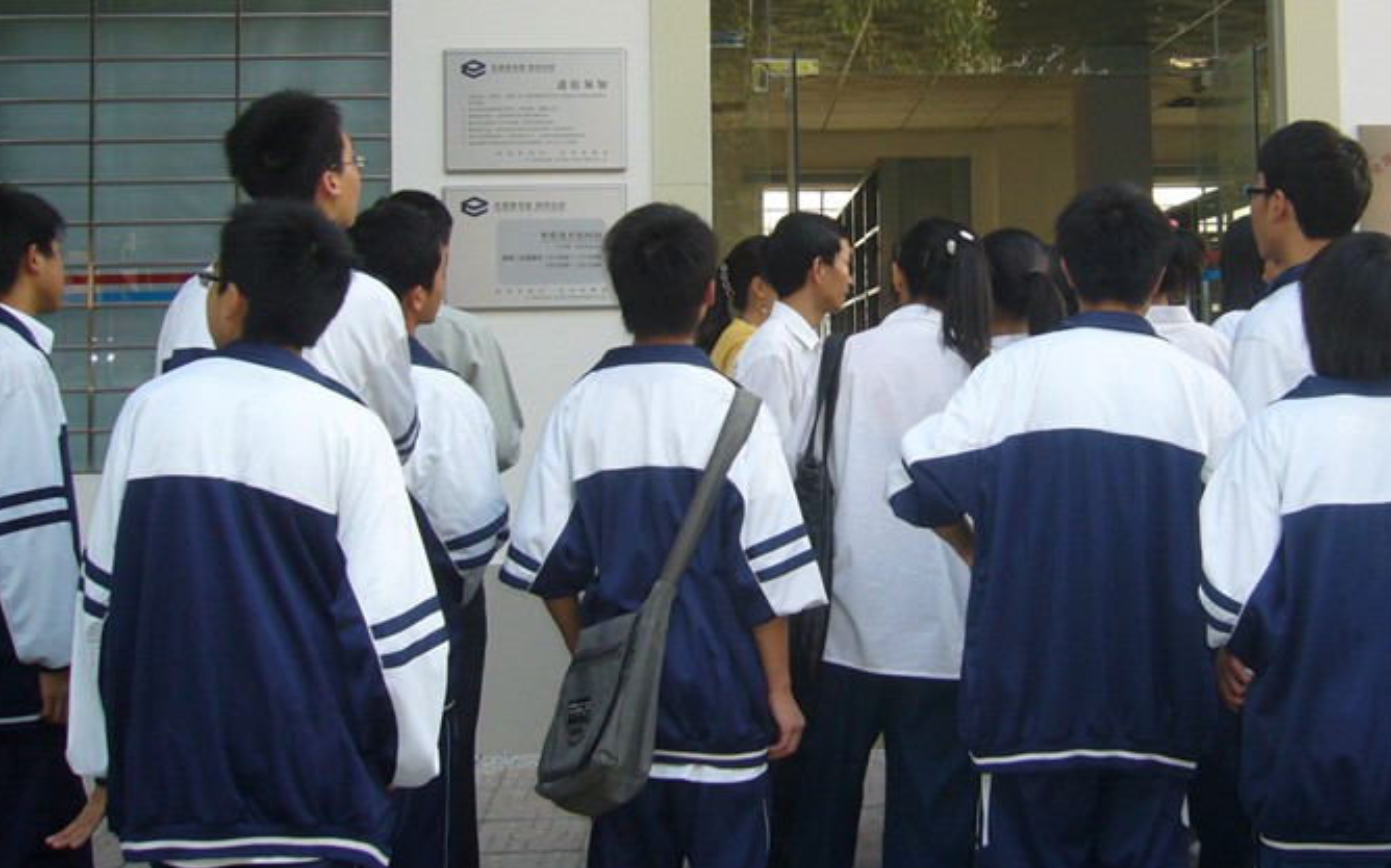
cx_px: 906
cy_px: 220
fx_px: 1895
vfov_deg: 25.5
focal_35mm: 50
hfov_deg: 39.9
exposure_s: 1/160
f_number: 2.8
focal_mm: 5.8
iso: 80
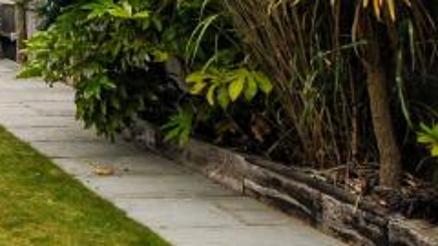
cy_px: 51
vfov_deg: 17.8
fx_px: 778
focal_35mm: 67
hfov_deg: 24.1
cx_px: -232
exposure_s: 1/125
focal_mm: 10
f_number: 18
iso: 400
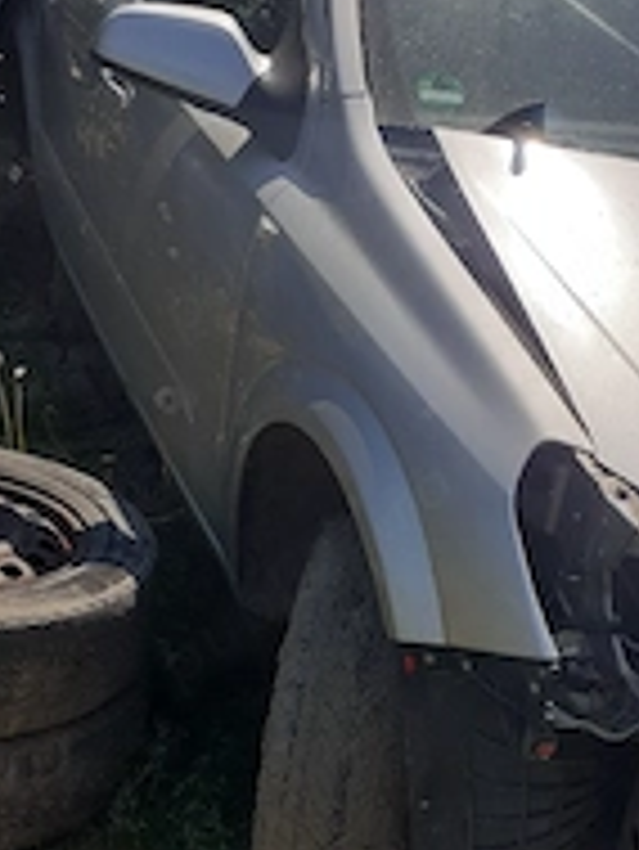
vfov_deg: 33.1
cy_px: 630
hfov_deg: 25.6
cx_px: 396
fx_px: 1401
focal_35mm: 57
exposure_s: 1/3333
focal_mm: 3.6
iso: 40
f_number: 1.9
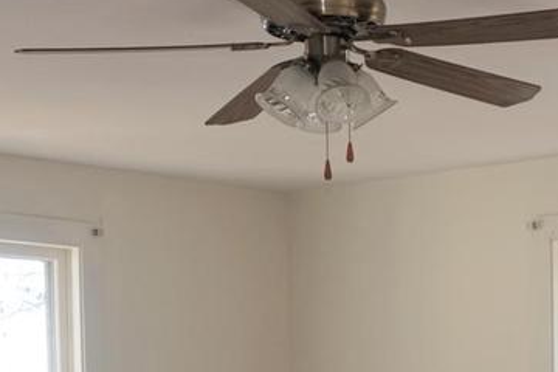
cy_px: 535
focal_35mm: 96
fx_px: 1488
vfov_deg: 13.5
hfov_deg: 20.4
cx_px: 594
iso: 100
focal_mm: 16
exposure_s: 1/80
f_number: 5.6
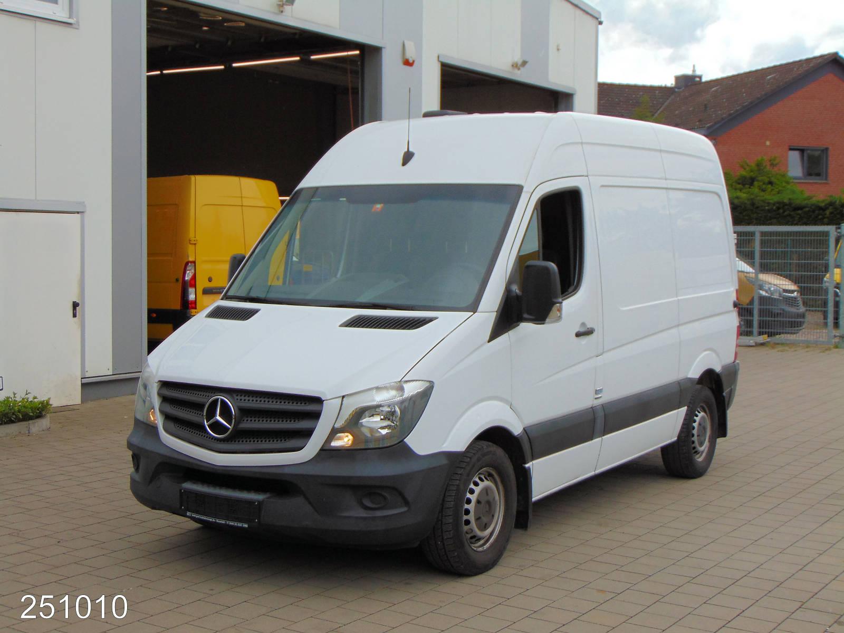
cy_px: 316
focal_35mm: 50
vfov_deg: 29.1
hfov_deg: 38.2
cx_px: 422
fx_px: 1219
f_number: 3.5
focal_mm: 9
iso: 80
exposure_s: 1/500
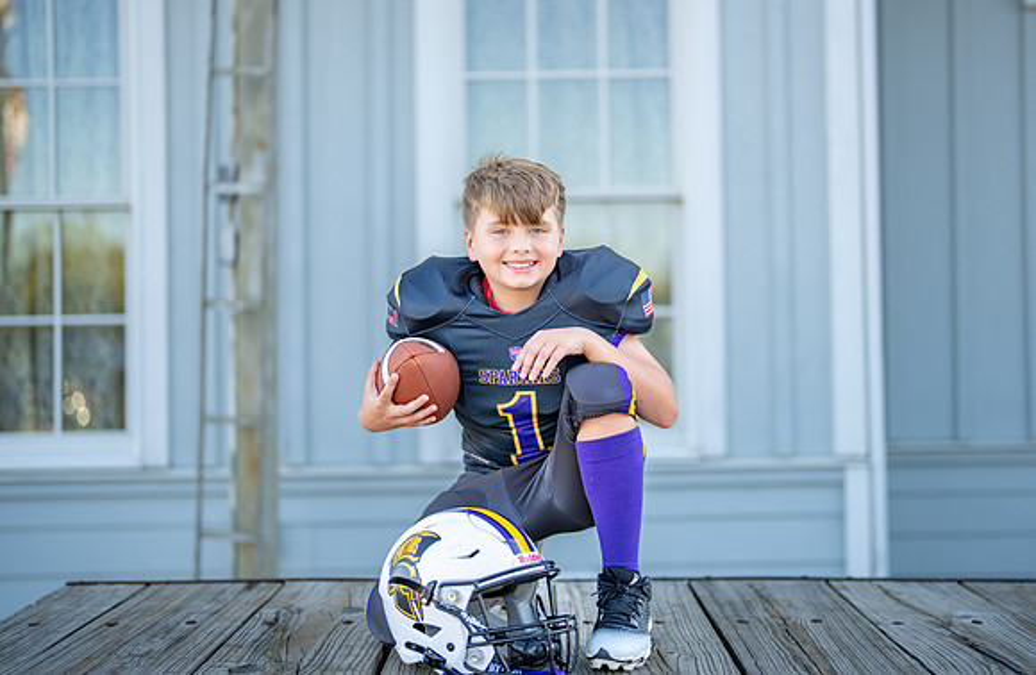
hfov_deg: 36.7
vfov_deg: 24.4
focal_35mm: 55
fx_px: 1564
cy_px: 306
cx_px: 536
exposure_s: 1/2000
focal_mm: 50
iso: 100
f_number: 1.2
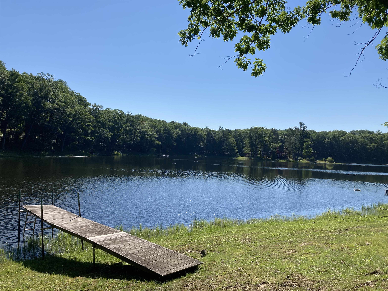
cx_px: 194
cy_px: 146
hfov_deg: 63.4
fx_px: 314
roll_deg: -2.8
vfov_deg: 49.7
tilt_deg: +1.6
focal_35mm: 28
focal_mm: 3.99
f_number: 1.8
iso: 25
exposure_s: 1/3436
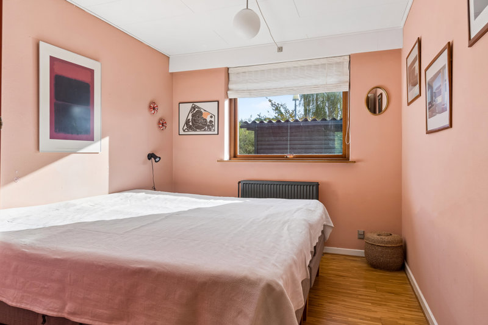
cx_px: 244
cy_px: 162
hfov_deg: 75.5
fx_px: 315
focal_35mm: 23
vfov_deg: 54.6
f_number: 8
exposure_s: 1/20
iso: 200
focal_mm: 15.5
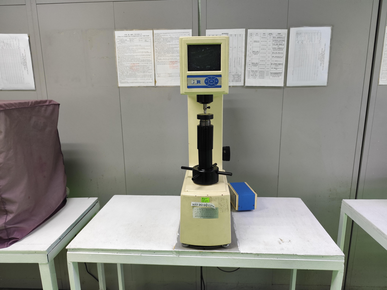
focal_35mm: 23
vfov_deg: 58.9
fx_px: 257
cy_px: 145
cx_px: 194
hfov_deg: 73.9
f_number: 1.65
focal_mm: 6.14
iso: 1000
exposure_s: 1/100
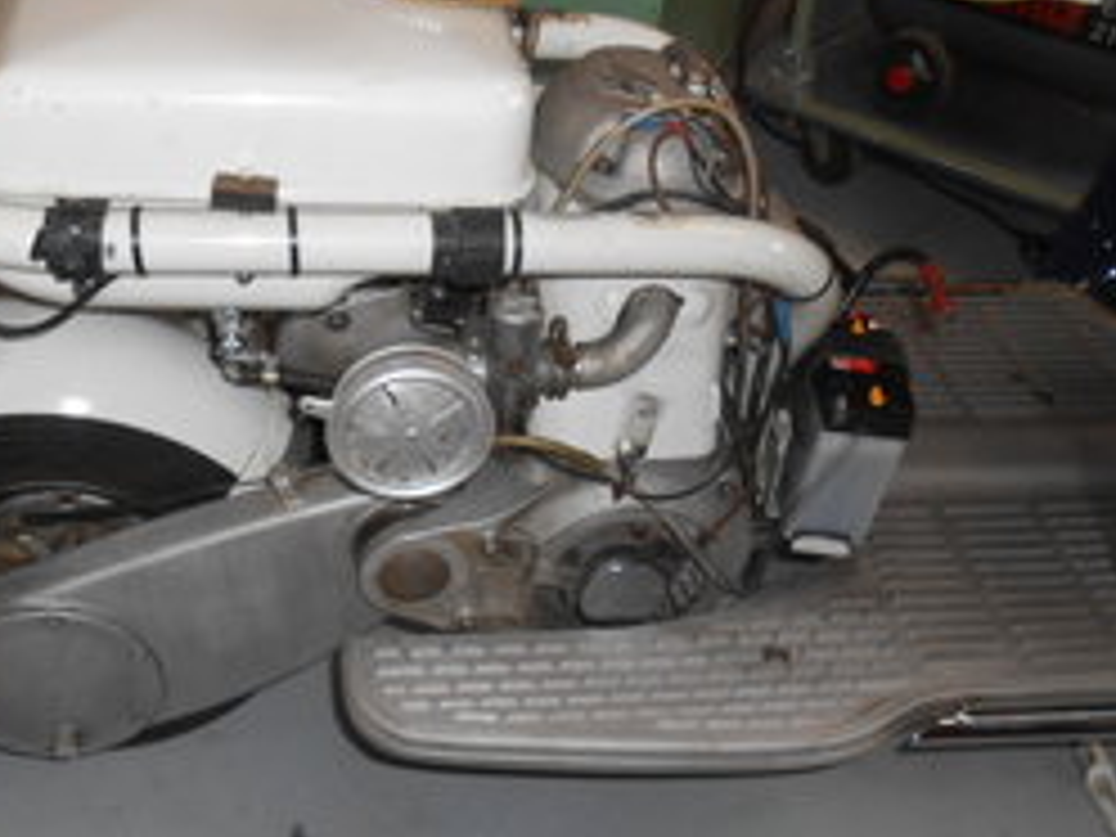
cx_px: 405
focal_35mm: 42
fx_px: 1354
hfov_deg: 44.4
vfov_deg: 34.2
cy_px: 508
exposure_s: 1/25
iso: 200
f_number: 3.5
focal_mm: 4.6
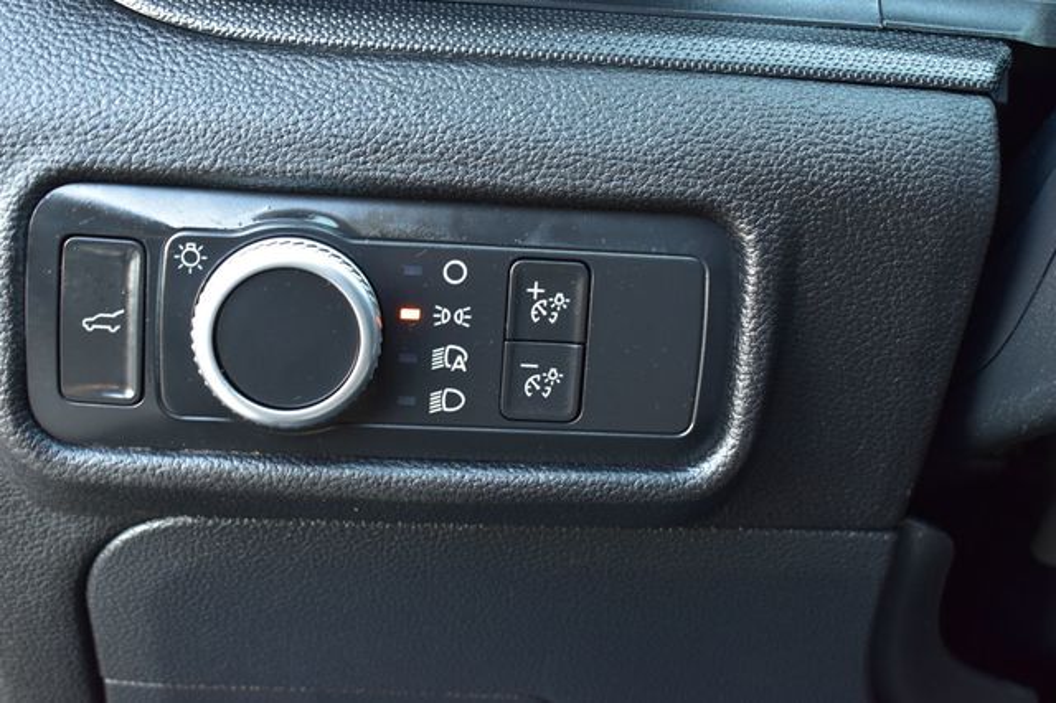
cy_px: 352
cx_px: 528
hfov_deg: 37.9
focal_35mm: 52
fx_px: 1539
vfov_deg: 25.7
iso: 1250
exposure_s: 1/15
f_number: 6.3
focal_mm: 35
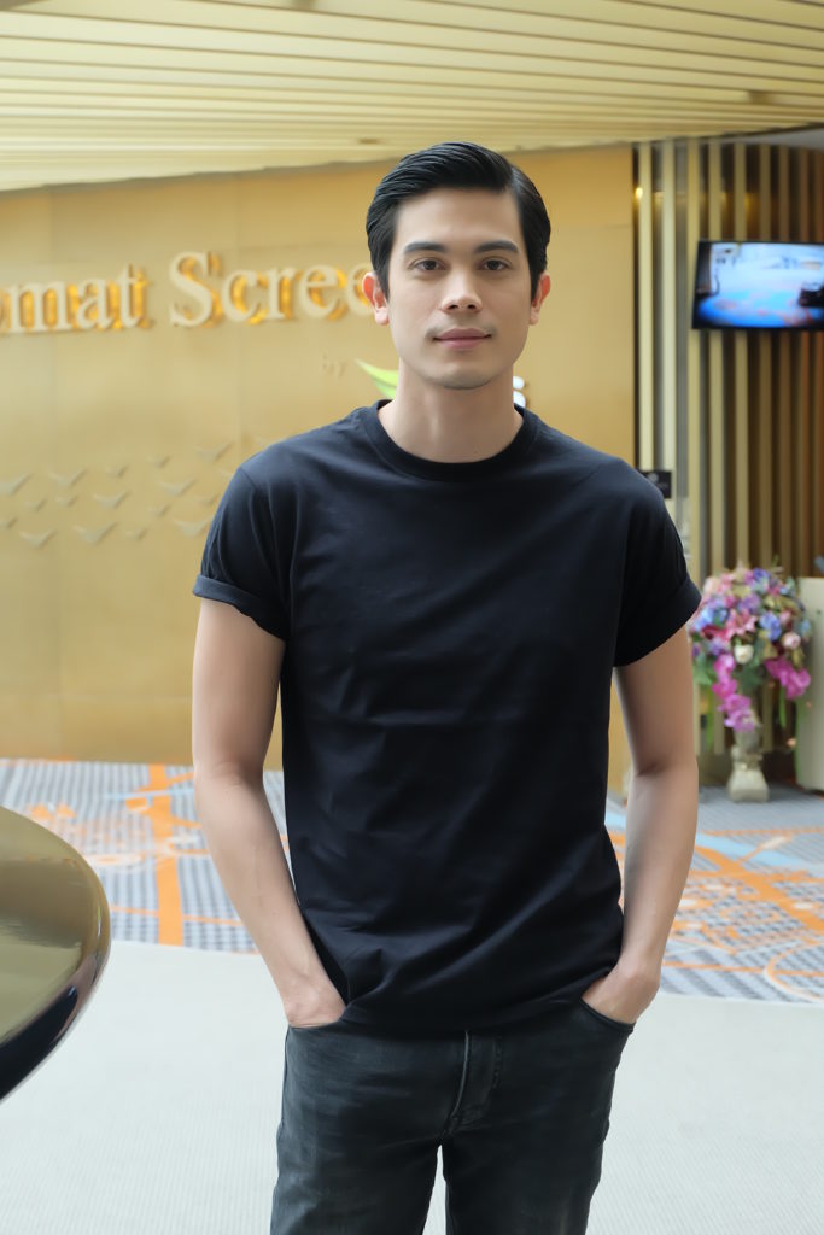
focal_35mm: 58
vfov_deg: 34.5
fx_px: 1991
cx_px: 412
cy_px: 618
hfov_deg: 23.4
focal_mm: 38.7
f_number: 5.3
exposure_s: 1/30
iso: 1000
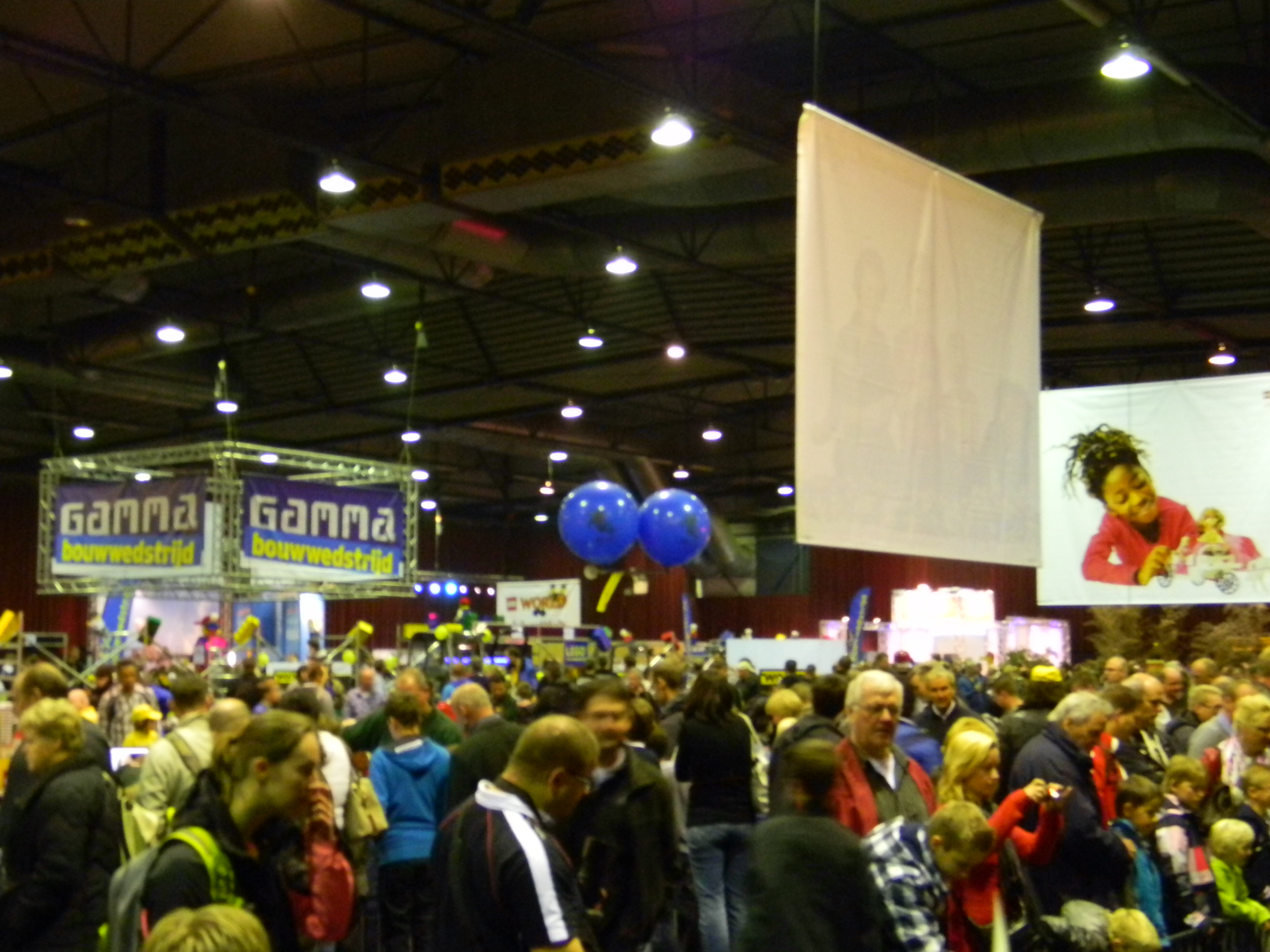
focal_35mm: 47
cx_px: 635
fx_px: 1724
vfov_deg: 30.9
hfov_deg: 40.4
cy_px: 476
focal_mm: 8.6
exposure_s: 1/9.3
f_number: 3.9
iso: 603
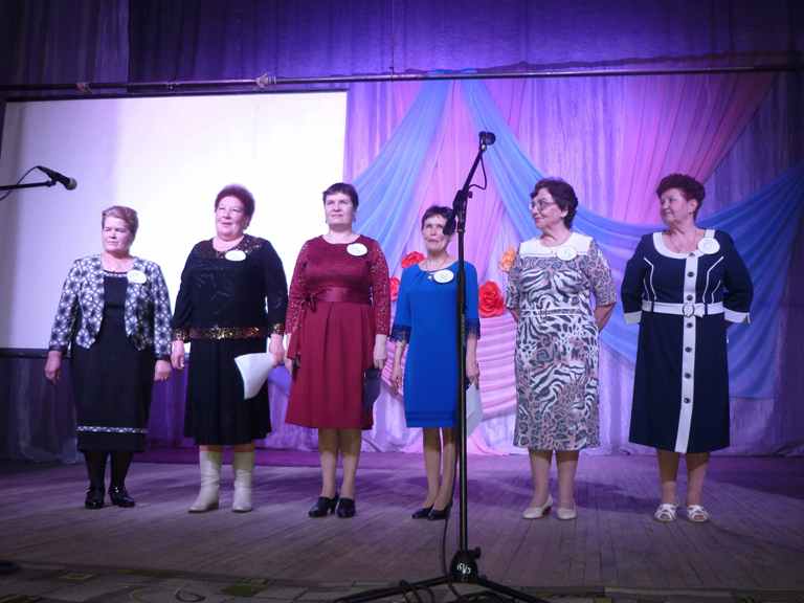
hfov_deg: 47.9
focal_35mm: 39
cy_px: 302
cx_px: 402
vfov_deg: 36.8
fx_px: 906
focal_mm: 6.4
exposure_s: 1/30
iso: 125
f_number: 3
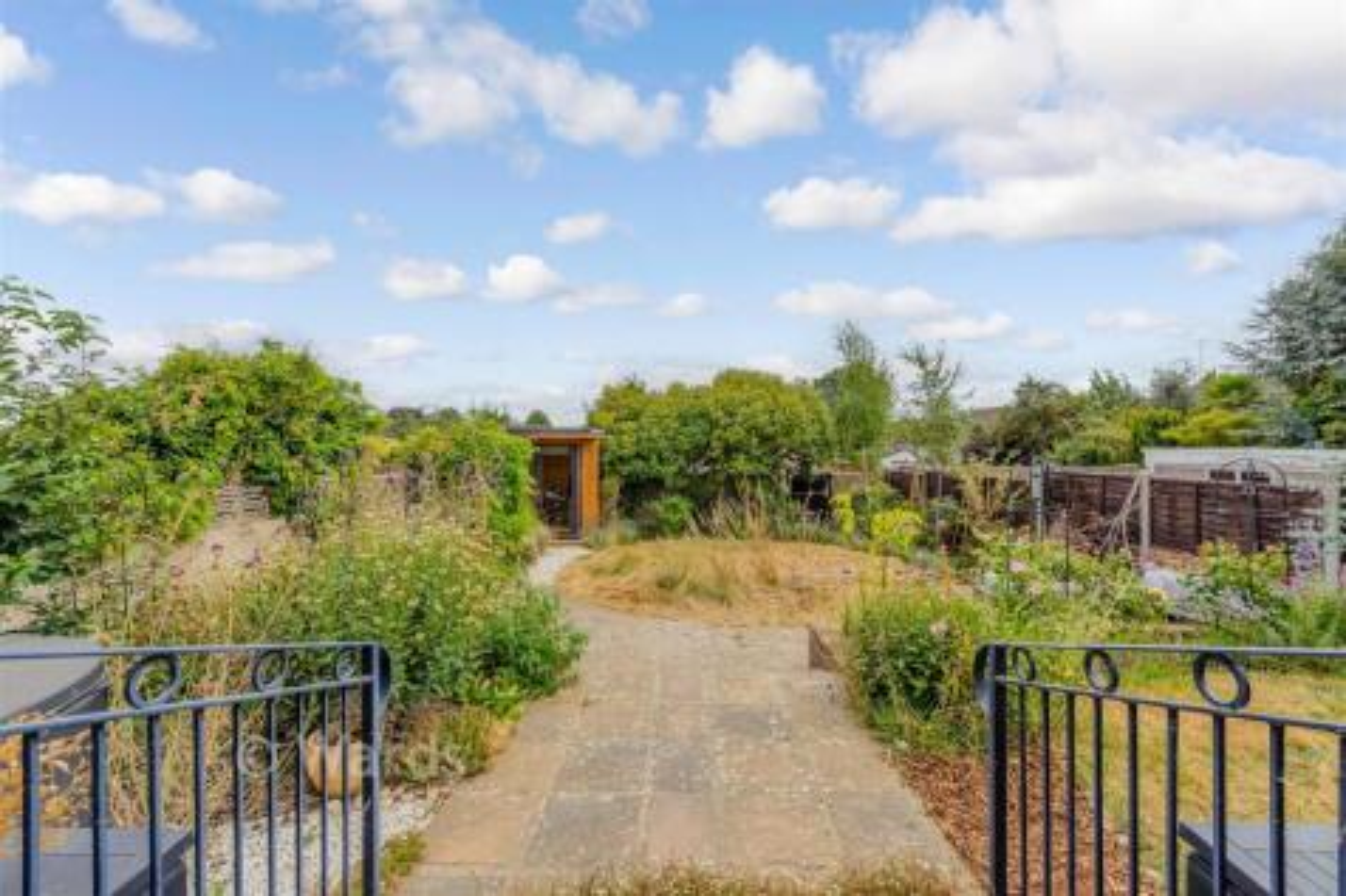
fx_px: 523
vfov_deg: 81.2
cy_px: 448
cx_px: 673
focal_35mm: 14
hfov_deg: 104.3
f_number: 8
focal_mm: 14
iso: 100
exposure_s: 1/400
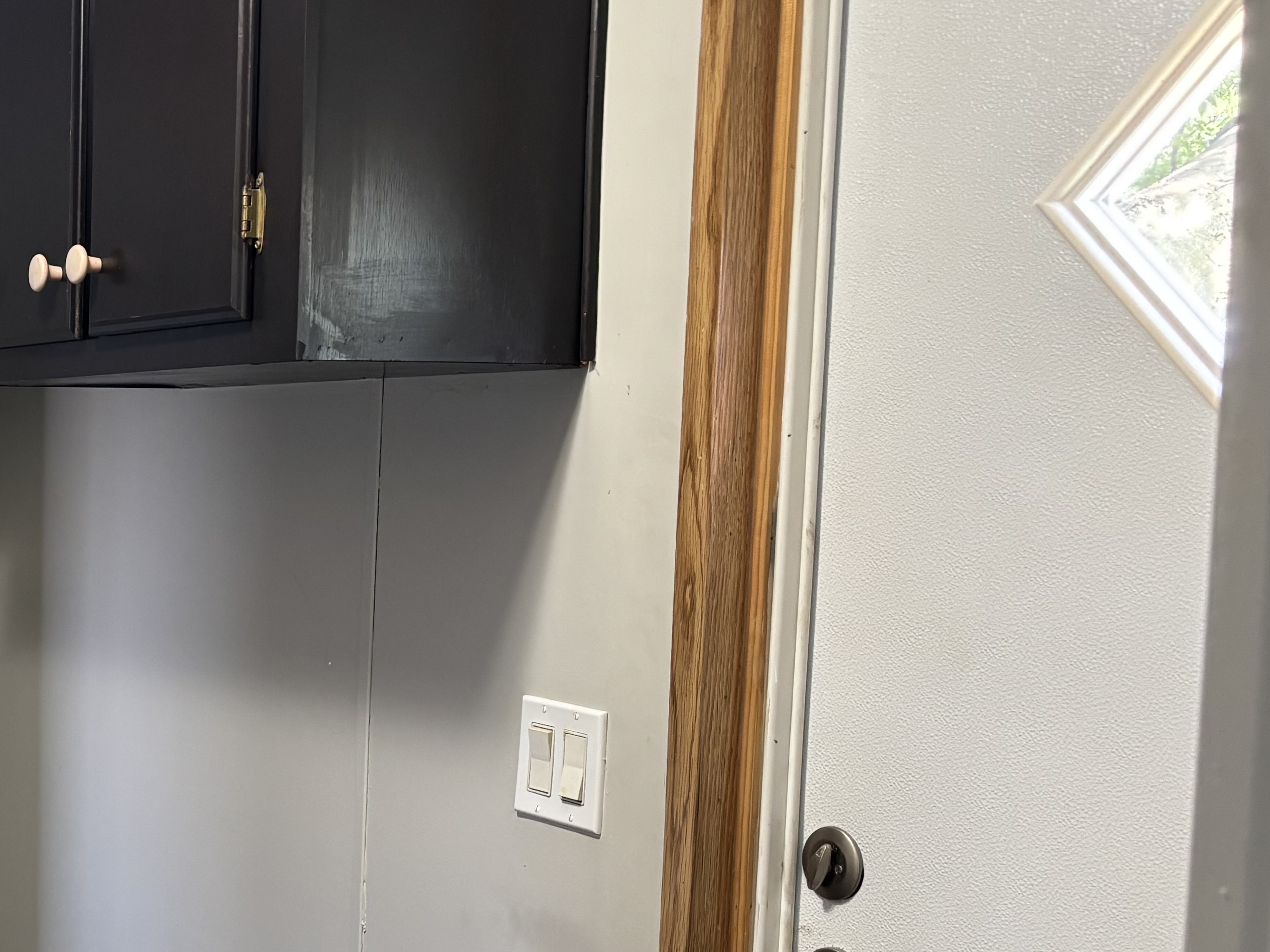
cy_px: 705
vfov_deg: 25.4
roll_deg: -0.5
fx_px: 2091
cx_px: -73
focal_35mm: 57
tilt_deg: -6.9
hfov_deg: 30.7
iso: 200
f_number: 1.6
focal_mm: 5.96
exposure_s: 1/60
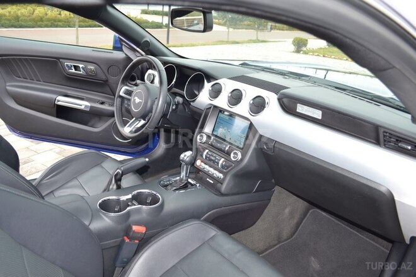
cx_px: 208
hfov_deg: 67.4
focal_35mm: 27
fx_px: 312
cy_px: 138
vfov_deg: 47.9
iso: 100
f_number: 3.5
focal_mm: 18
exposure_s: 1/80
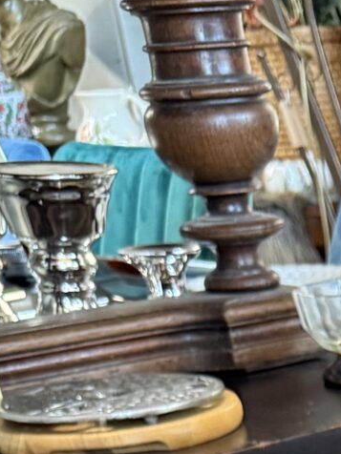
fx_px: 1694
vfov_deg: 12.9
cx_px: 821
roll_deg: +1.6
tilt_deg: -29.4
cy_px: 970
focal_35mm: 129
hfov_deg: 10.0
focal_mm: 6.76
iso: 250
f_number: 1.78
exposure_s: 1/50
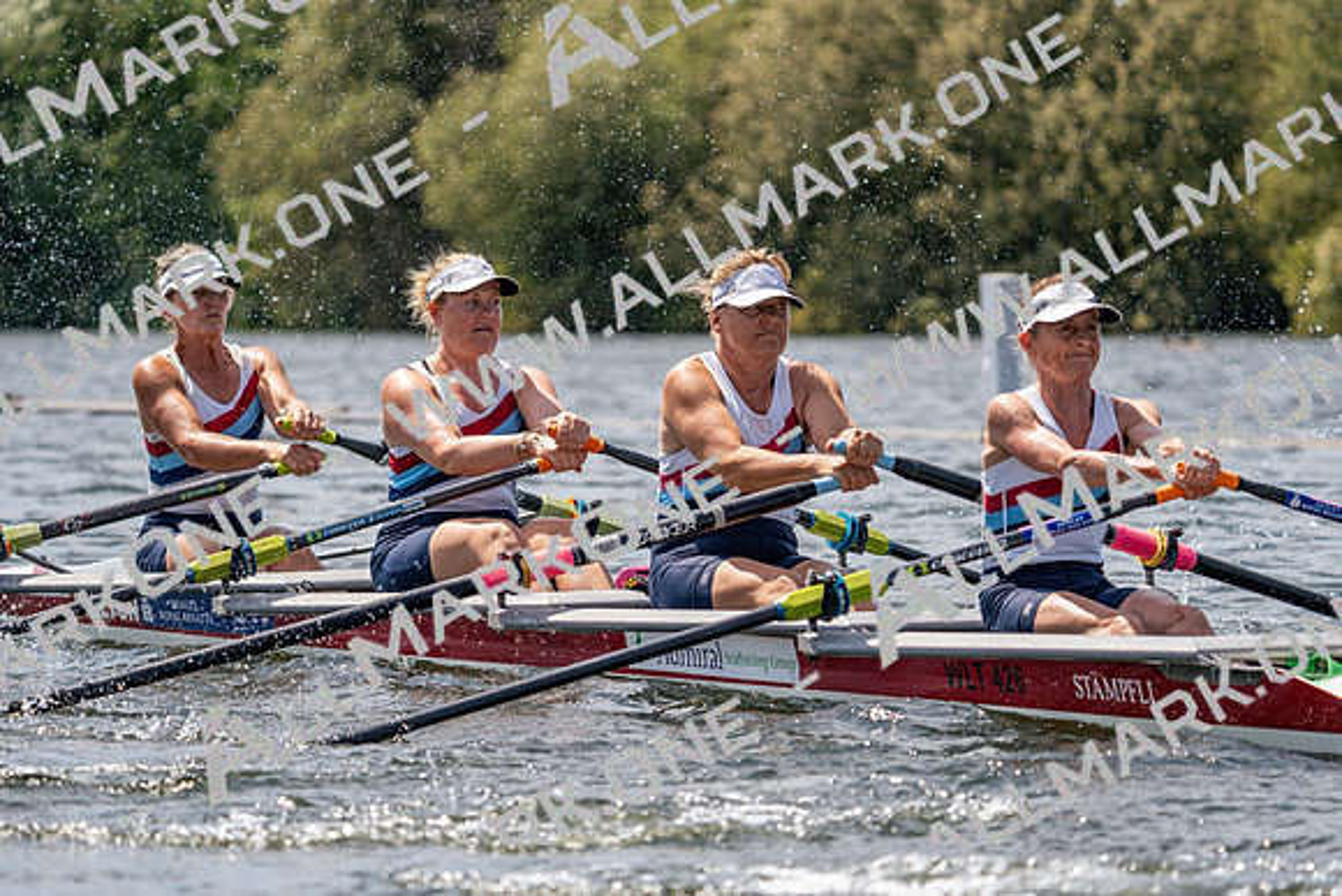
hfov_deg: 9.1
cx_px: 671
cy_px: 448
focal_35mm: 227
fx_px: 8464
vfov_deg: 6.1
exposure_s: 1/2000
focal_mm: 227
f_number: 5.6
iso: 250
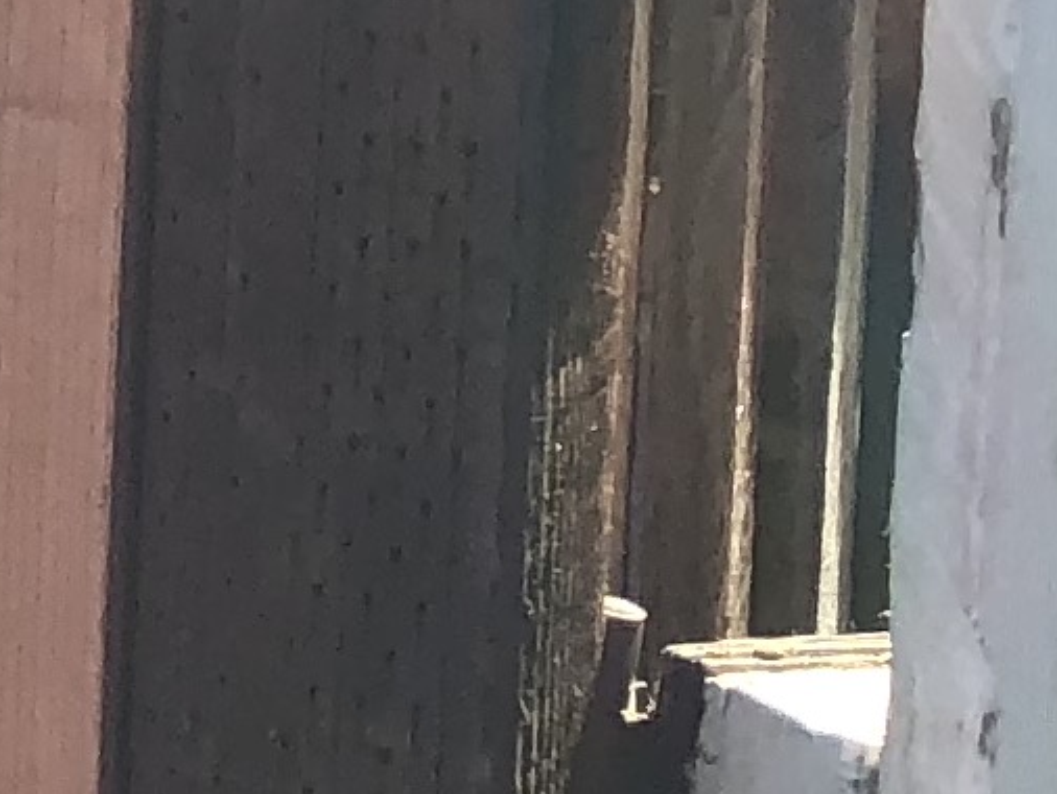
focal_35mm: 223
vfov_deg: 6.4
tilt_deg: -6.0
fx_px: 6813
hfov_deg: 7.3
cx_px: -2605
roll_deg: +0.3
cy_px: -861
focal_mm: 4
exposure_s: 1/444
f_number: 1.8
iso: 20
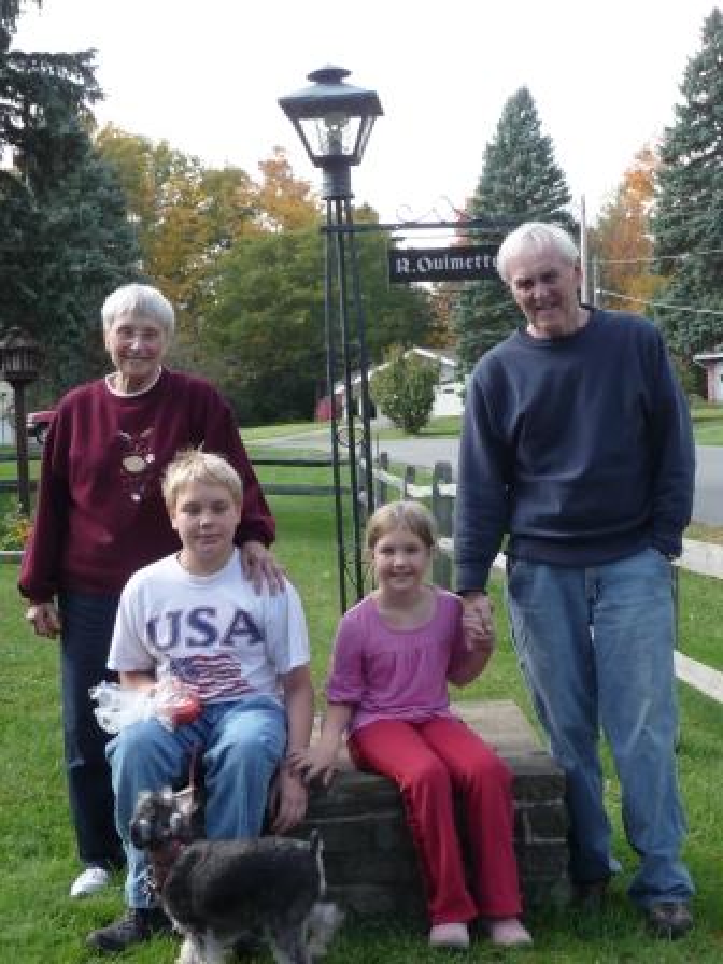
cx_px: 362
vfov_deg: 43.9
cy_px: 482
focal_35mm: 43
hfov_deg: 33.6
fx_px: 1197
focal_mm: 7.1
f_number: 4
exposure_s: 1/160
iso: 100
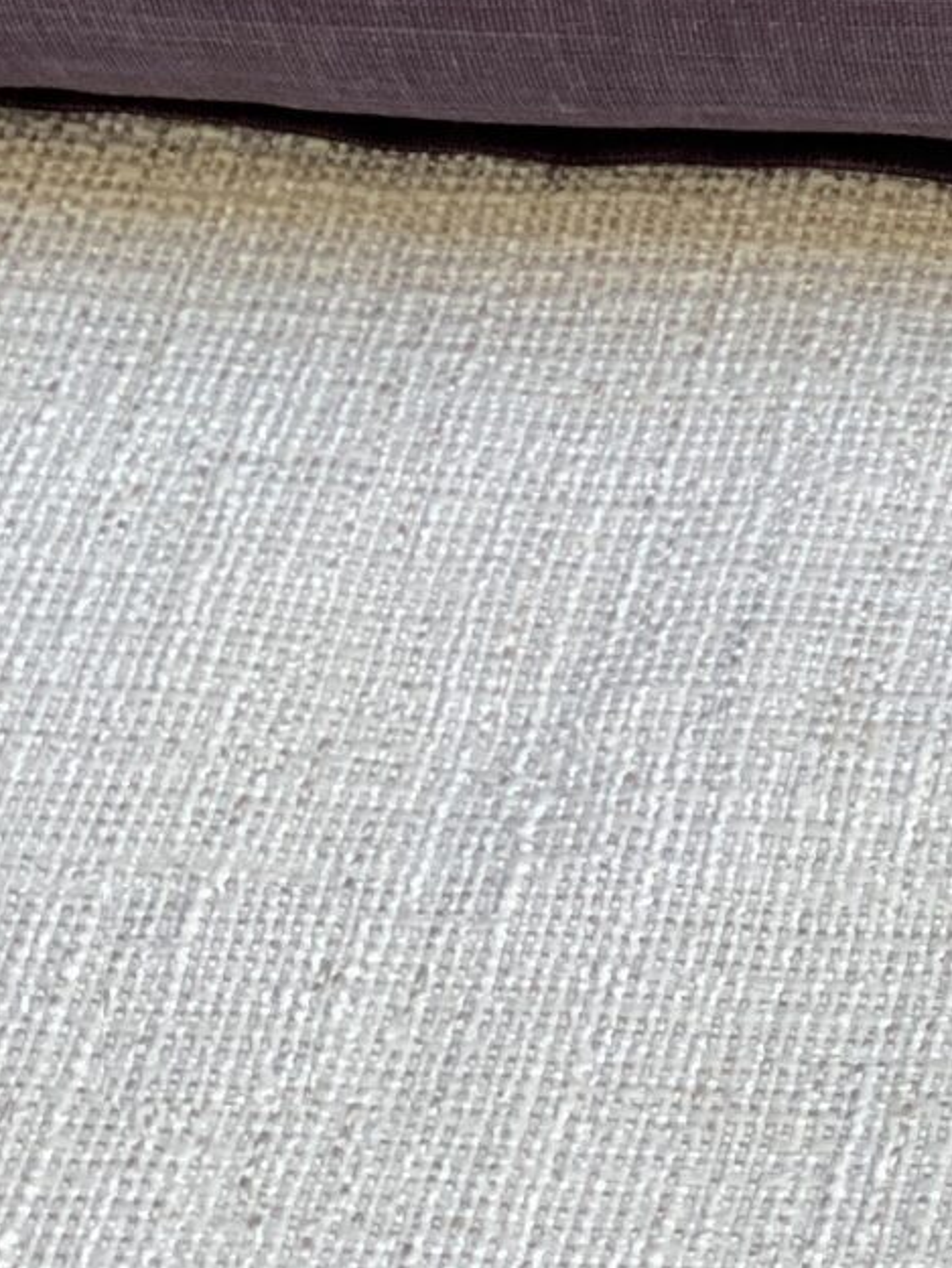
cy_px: -1130
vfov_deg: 8.8
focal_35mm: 213
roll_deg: -2.2
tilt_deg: -27.6
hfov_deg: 6.7
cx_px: 1936
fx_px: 7808
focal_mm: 6
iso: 64
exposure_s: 1/122
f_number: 2
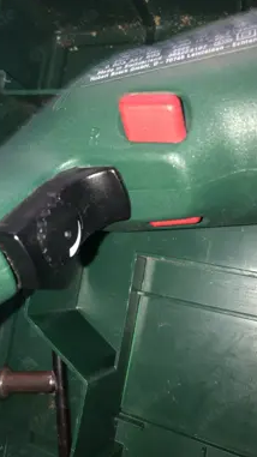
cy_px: 236
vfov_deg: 61.0
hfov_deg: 36.5
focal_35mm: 32
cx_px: 107
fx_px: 388
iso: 20
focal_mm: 3.99
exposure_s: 1/4
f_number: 1.8
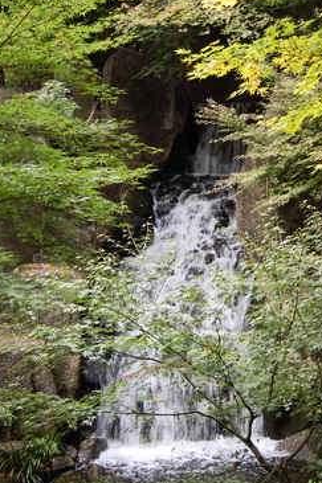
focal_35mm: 69
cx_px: 191
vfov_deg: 29.3
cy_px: 233
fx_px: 927
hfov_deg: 19.7
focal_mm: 28
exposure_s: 1/25
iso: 200
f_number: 4.2
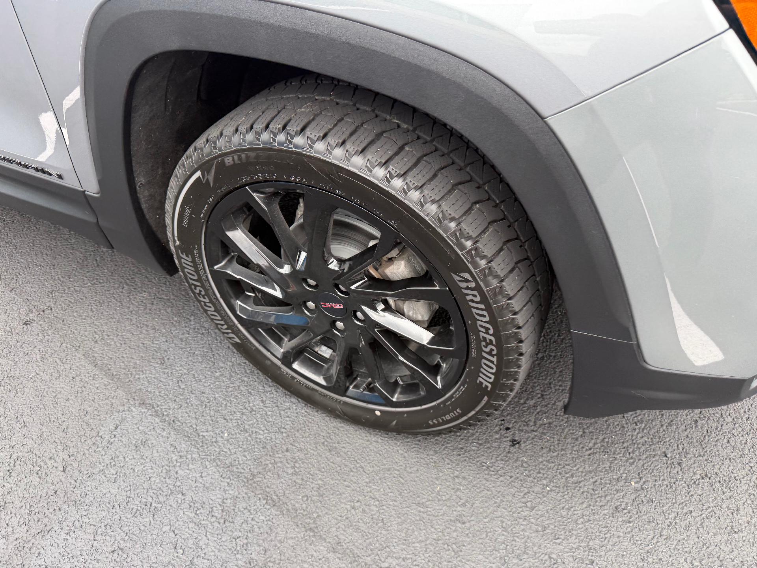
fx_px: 525
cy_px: 284
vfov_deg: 56.8
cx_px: 378
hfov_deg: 71.6
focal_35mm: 24
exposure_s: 1/377
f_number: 1.78
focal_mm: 6.76
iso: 100
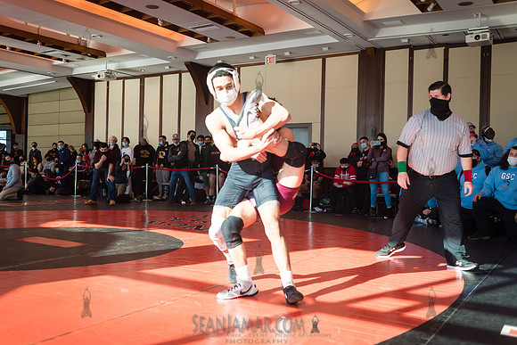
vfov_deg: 37.9
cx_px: 258
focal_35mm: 35
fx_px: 503
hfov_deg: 54.4
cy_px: 172
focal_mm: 35
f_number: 3.5
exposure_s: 1/400
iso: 400
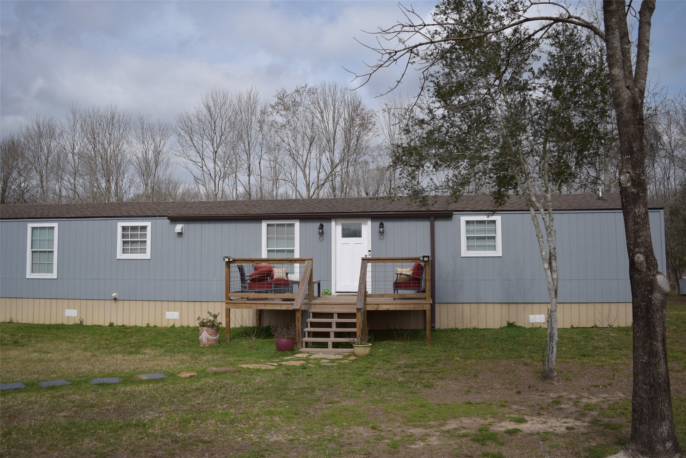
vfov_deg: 48.0
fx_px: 515
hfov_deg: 67.4
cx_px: 343
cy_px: 229
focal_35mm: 27
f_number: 3.5
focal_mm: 18
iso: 200
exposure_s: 1/3200
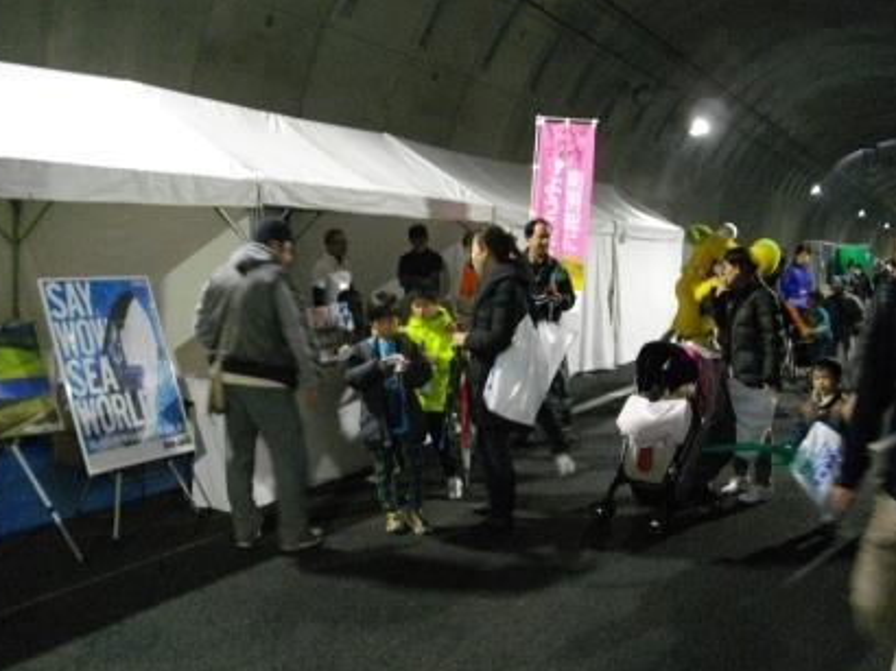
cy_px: 326
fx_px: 905
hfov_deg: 52.6
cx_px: 457
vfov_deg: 40.7
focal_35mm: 35
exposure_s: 1/15
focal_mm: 5.7
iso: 800
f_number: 2.9
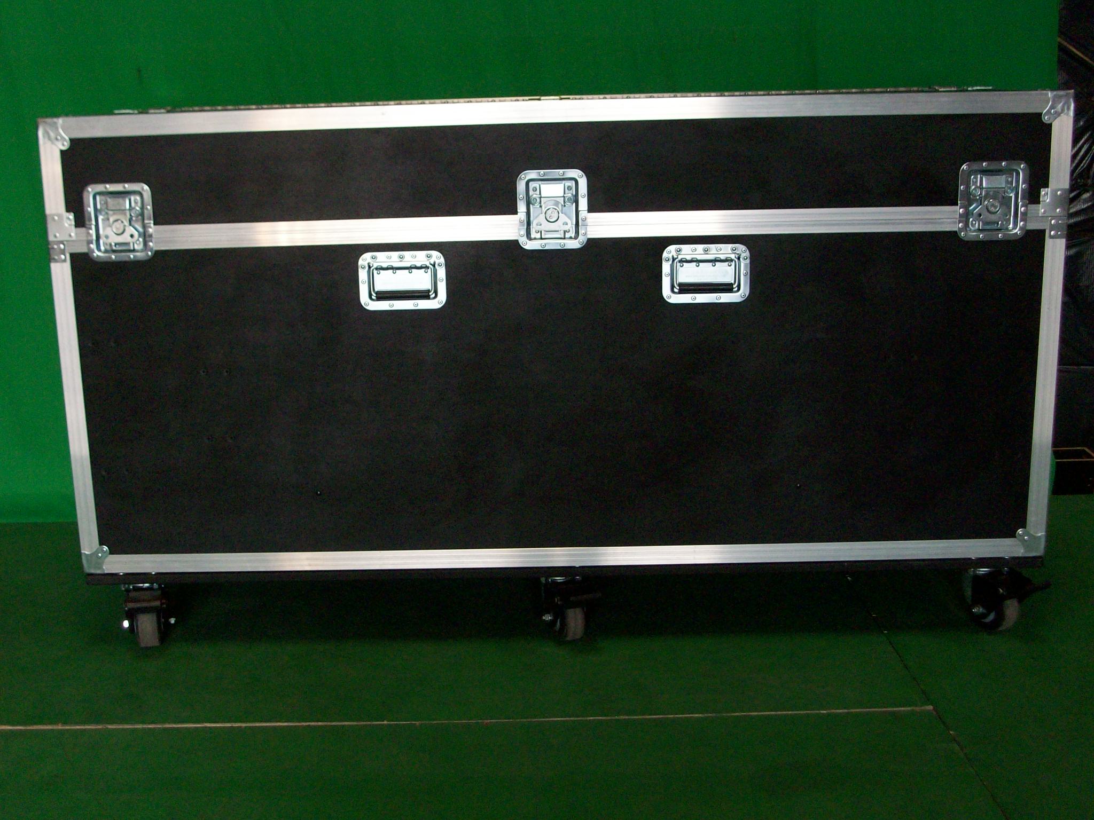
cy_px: 410
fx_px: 1327
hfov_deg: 44.8
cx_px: 547
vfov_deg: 34.3
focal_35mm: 42
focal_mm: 7.1
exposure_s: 1/65.1
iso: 160
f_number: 3.2
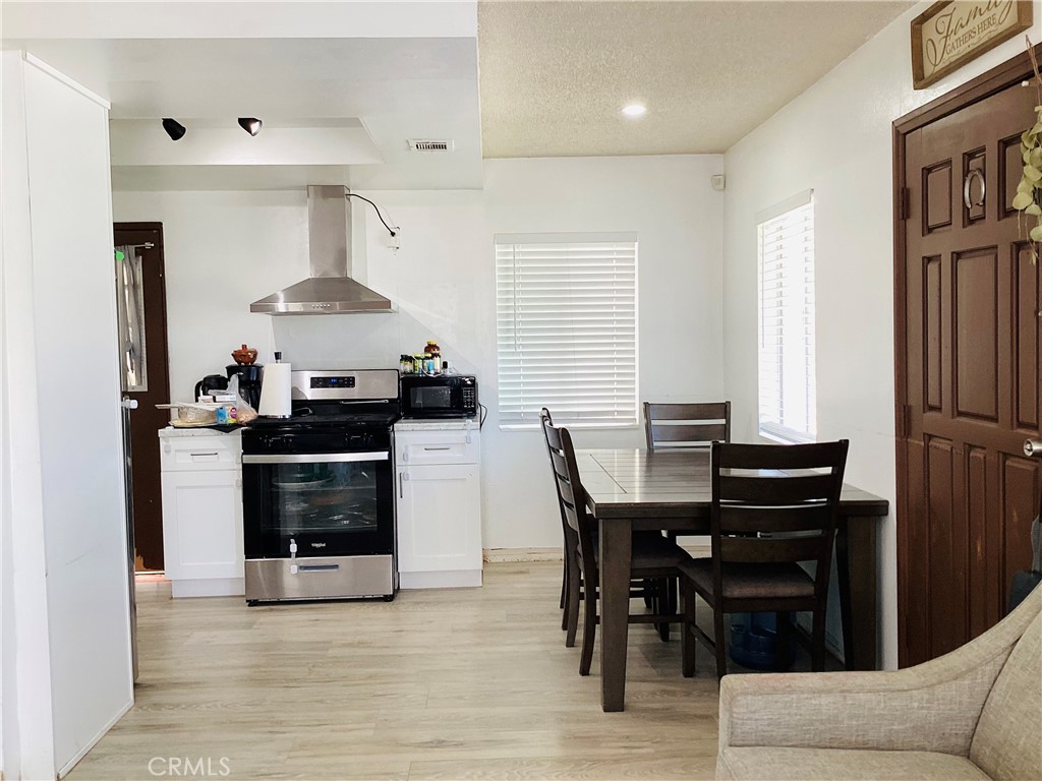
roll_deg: -0.4
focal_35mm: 31
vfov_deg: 45.4
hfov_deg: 58.4
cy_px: 390
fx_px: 933
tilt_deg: -2.9
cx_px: 521
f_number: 2.4
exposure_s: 1/60
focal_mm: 3.3
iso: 64
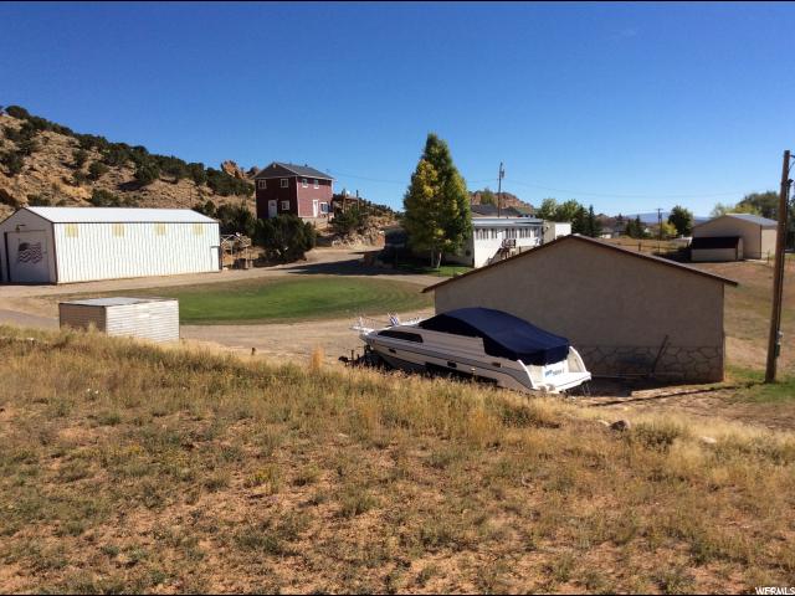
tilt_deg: -5.9
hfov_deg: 56.8
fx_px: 735
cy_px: 298
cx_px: 398
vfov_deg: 44.2
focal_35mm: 32
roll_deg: +3.5
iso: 32
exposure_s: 1/1733
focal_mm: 3.3
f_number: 2.4
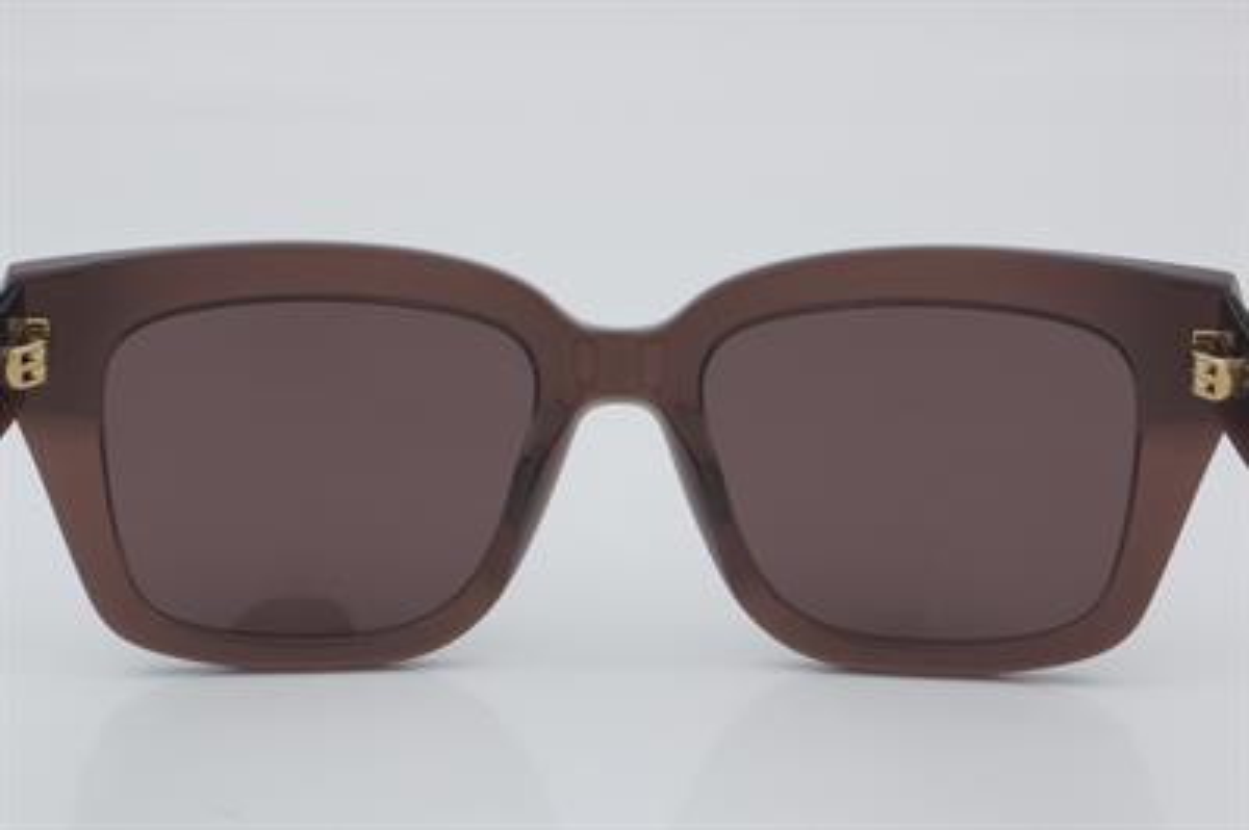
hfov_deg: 24.6
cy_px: 415
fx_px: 2860
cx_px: 624
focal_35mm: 82
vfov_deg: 16.5
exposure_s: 1/4
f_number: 32
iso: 100
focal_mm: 55
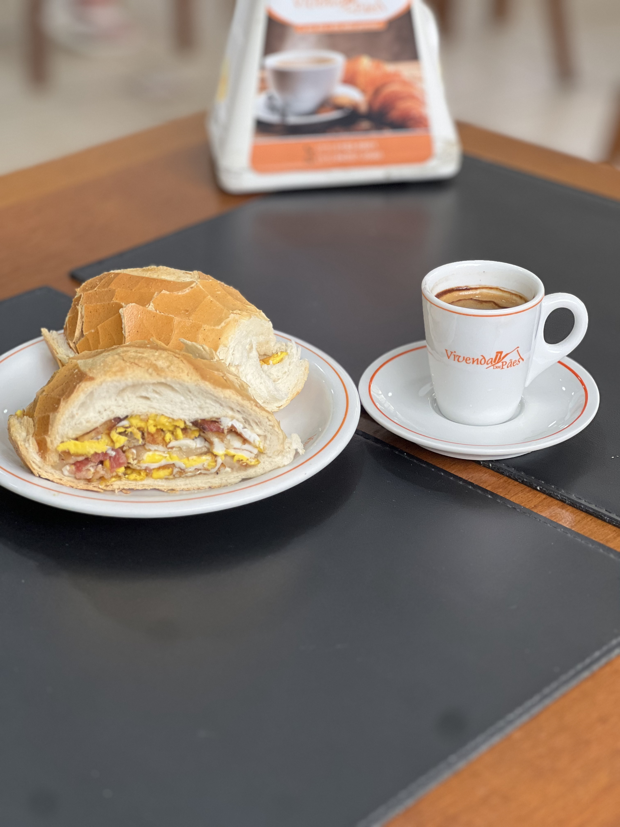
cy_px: 414
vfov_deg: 25.3
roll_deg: -1.7
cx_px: 310
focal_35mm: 77
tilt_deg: -29.3
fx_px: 1839
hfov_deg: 19.1
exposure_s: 1/120
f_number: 2.8
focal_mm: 9
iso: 160
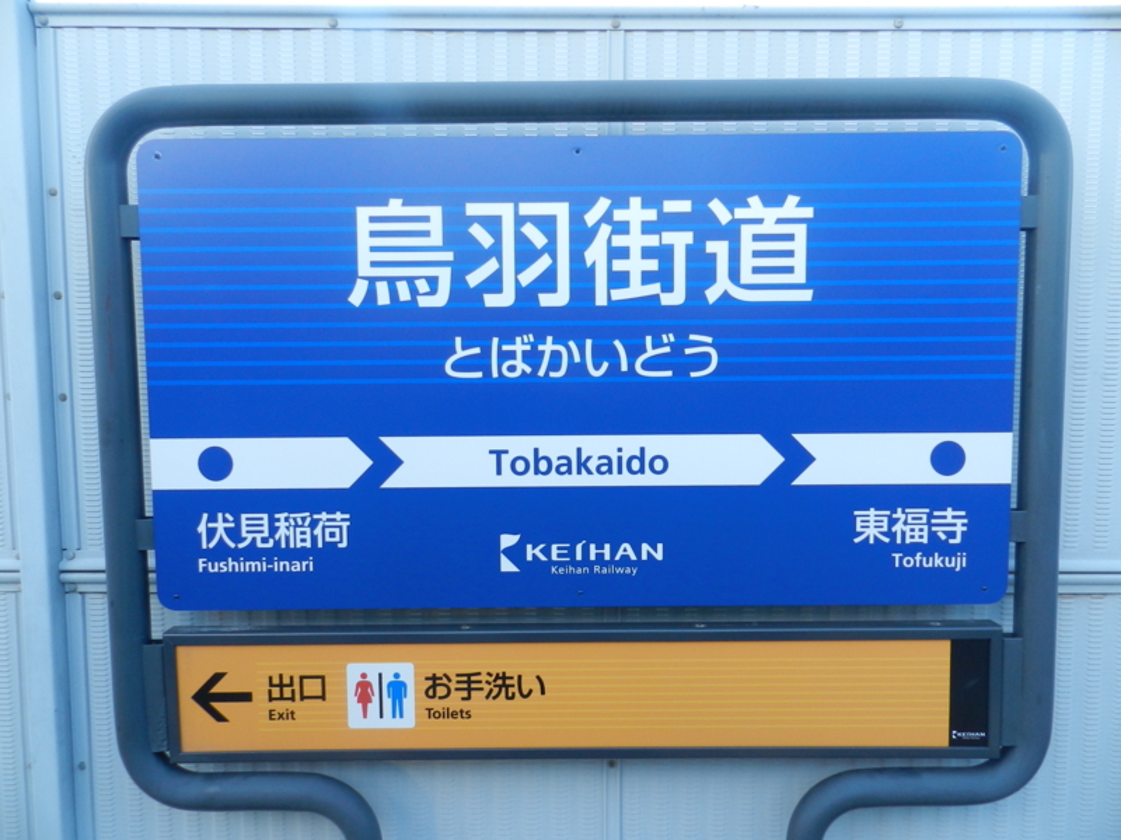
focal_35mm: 23
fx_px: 745
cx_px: 560
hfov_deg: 73.9
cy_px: 420
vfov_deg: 58.9
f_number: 3.4
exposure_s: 1/80
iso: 160
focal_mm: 4
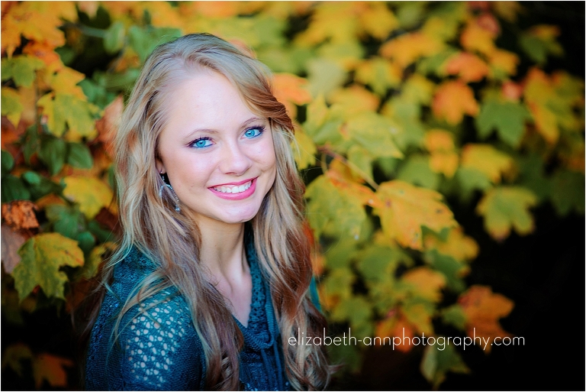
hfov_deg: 23.9
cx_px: 293
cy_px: 196
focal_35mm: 85
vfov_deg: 16.1
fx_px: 1384
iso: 200
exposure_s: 1/160
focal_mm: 85
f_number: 1.8
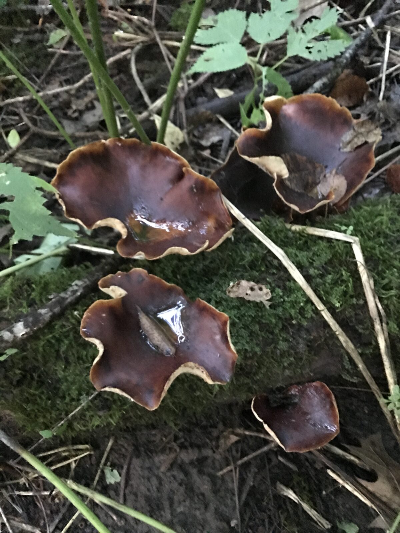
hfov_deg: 49.7
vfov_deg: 63.4
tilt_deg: -56.1
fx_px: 431
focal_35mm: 28
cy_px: 266
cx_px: 200
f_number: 1.8
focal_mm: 3.99
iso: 400
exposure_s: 1/4
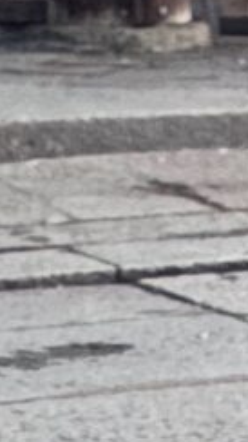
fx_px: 1873
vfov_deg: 9.8
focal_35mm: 160
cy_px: -924
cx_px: 83
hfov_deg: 7.6
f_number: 2.2
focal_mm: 2.22
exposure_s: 1/849
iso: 50
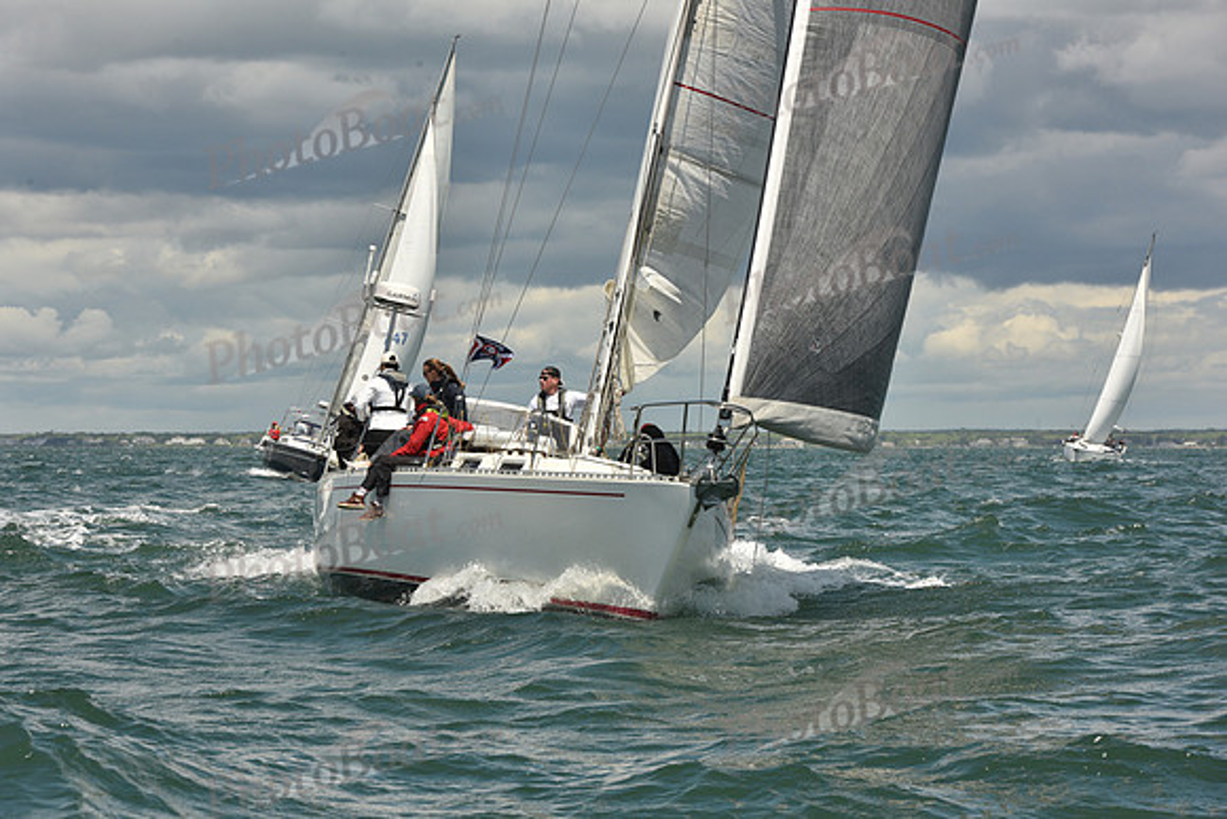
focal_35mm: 135
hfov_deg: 15.2
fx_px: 4602
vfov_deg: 10.2
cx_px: 614
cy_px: 410
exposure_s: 1/800
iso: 320
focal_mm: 135
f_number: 13
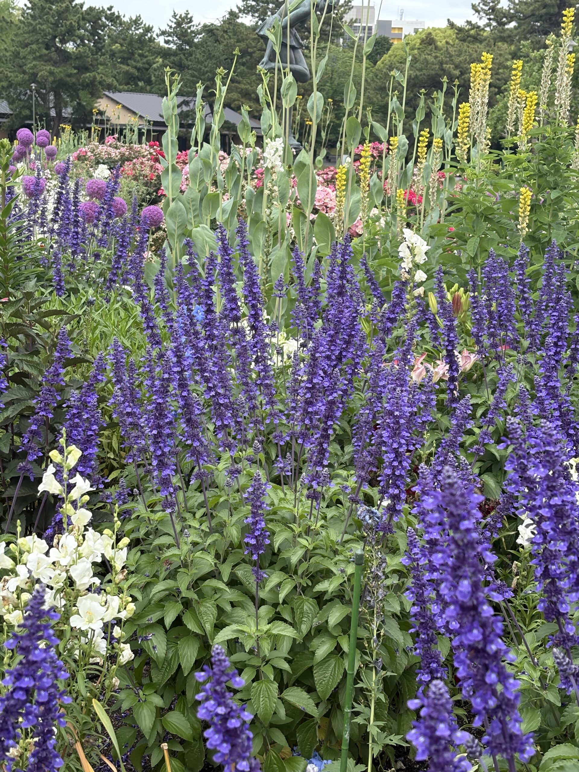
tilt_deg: -11.4
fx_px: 1160
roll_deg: -2.0
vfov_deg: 36.8
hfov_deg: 28.0
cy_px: 386
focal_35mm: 52
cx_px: 290
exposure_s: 1/907
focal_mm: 5.96
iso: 50
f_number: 1.6
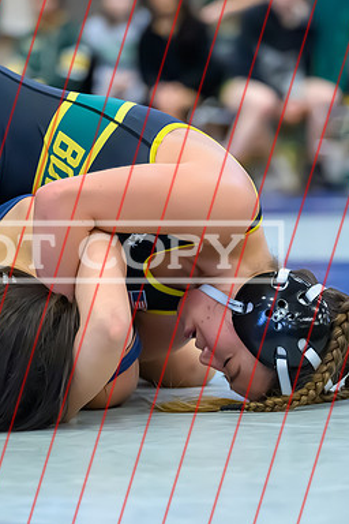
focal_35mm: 189
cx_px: 124
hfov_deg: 7.3
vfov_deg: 10.9
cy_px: 324
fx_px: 2748
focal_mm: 101
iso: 10000
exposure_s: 1/640
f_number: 2.8
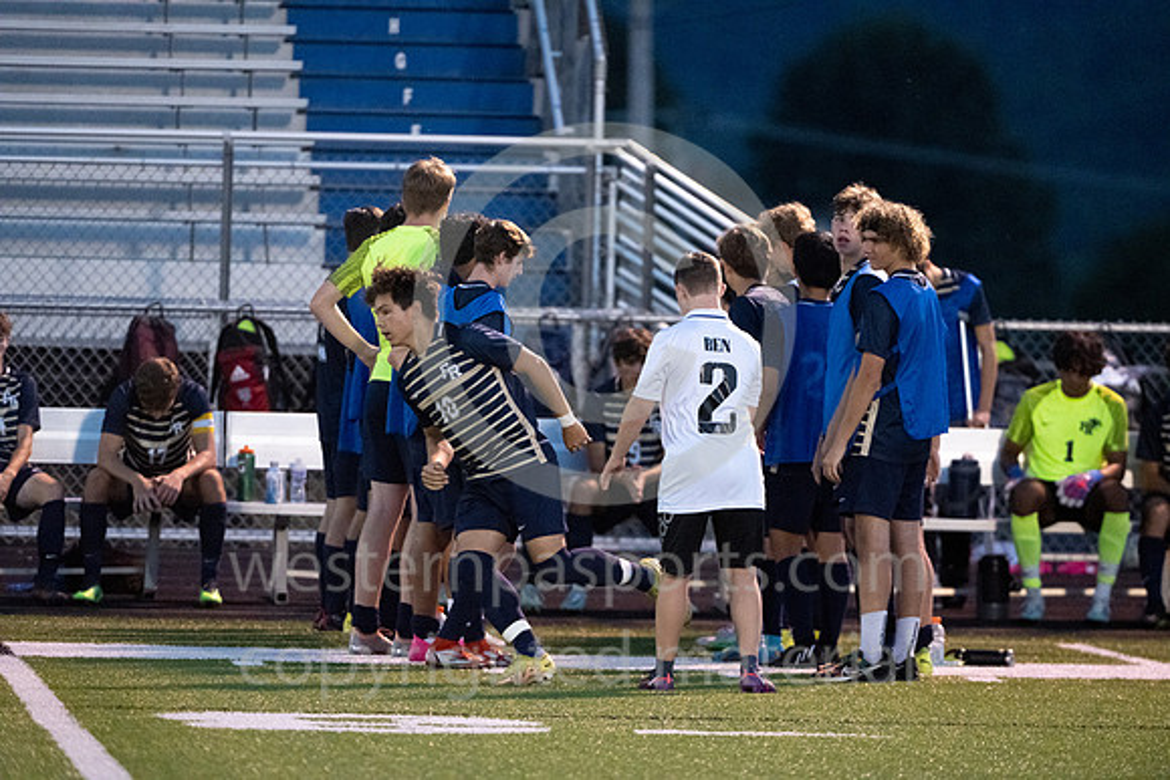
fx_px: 13002
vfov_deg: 3.4
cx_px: 585
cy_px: 390
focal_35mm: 400
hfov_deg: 5.2
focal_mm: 400
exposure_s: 1/640
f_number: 4
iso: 8000
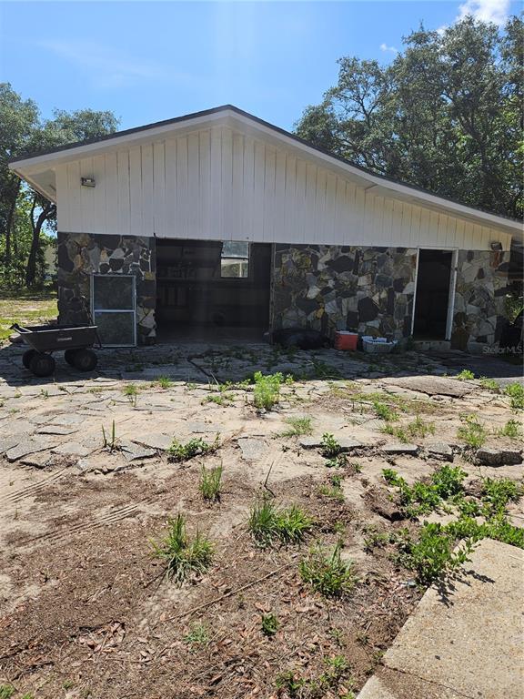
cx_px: 262
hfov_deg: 58.9
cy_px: 350
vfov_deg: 73.9
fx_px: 464
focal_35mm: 23
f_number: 1.8
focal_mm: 5.4
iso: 25
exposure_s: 1/1839
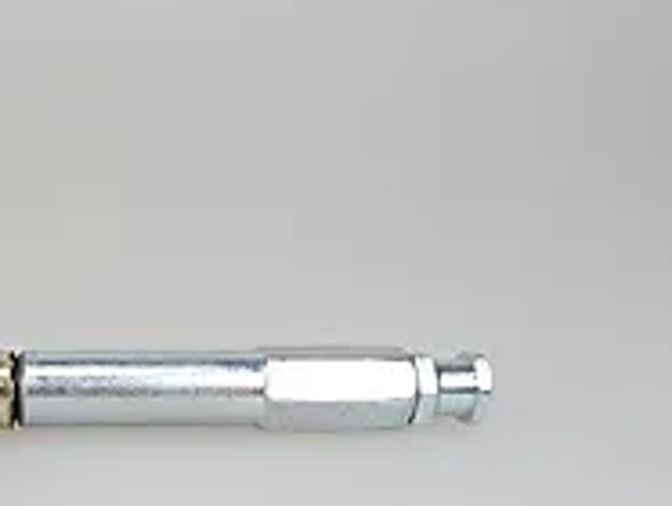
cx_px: 40
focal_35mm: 59
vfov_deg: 24.5
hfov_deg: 30.9
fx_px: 1147
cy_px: 399
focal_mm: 4
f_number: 3
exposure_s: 1/200
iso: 125
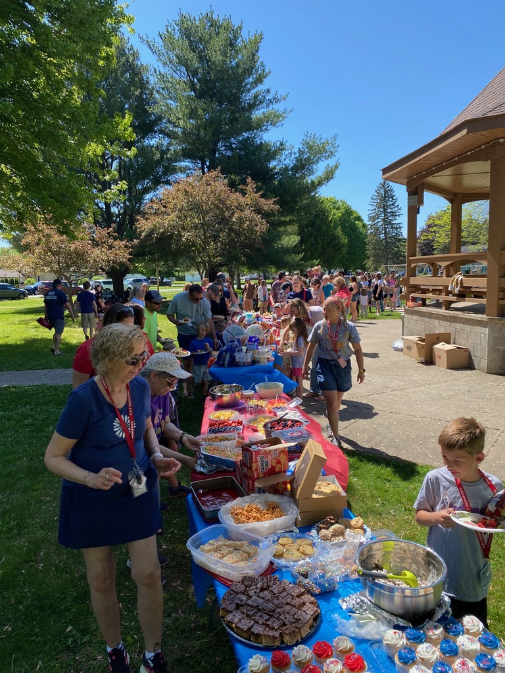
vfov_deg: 67.3
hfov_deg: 53.1
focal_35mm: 26
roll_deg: +1.4
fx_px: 506
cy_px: 336
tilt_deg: -6.0
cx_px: 252
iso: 32
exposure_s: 1/1316
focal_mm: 4.25
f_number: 1.8
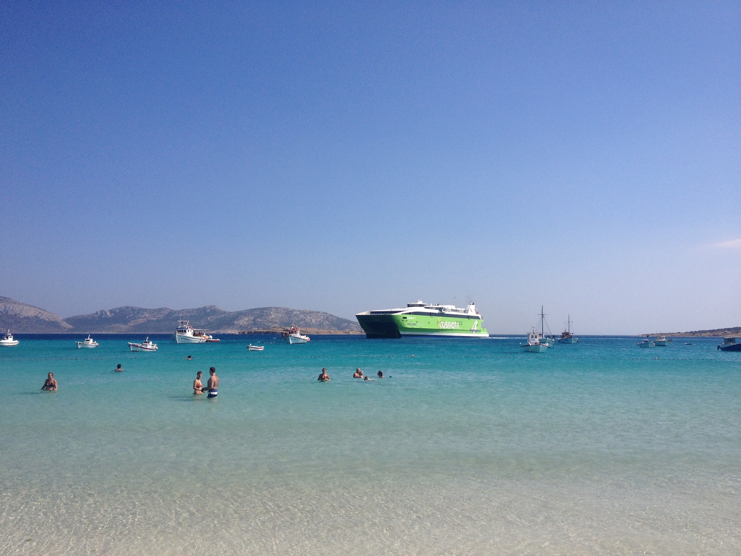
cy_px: 278
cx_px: 370
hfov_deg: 52.6
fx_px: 749
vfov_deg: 40.7
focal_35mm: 35
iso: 50
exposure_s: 1/3247
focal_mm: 4.28
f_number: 2.4
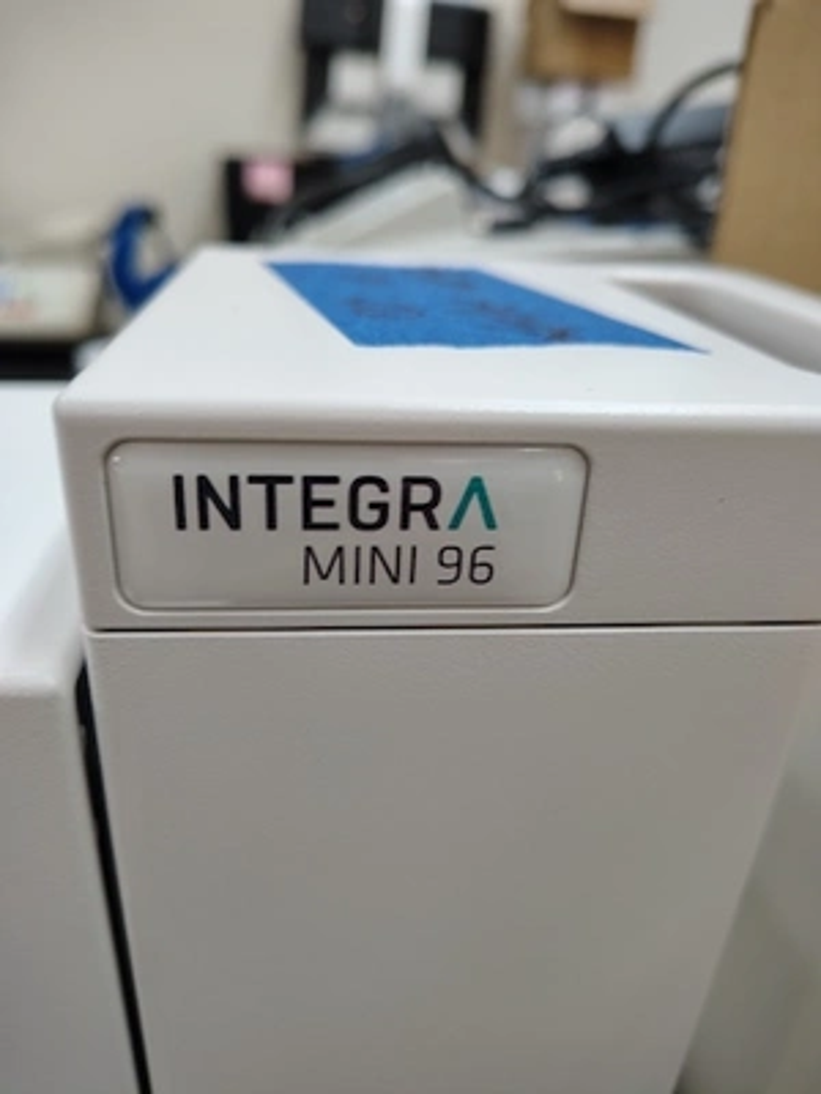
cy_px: 547
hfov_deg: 56.8
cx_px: 410
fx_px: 759
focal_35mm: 24
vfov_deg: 71.6
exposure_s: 1/120
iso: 293
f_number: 1.8
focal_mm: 5.56
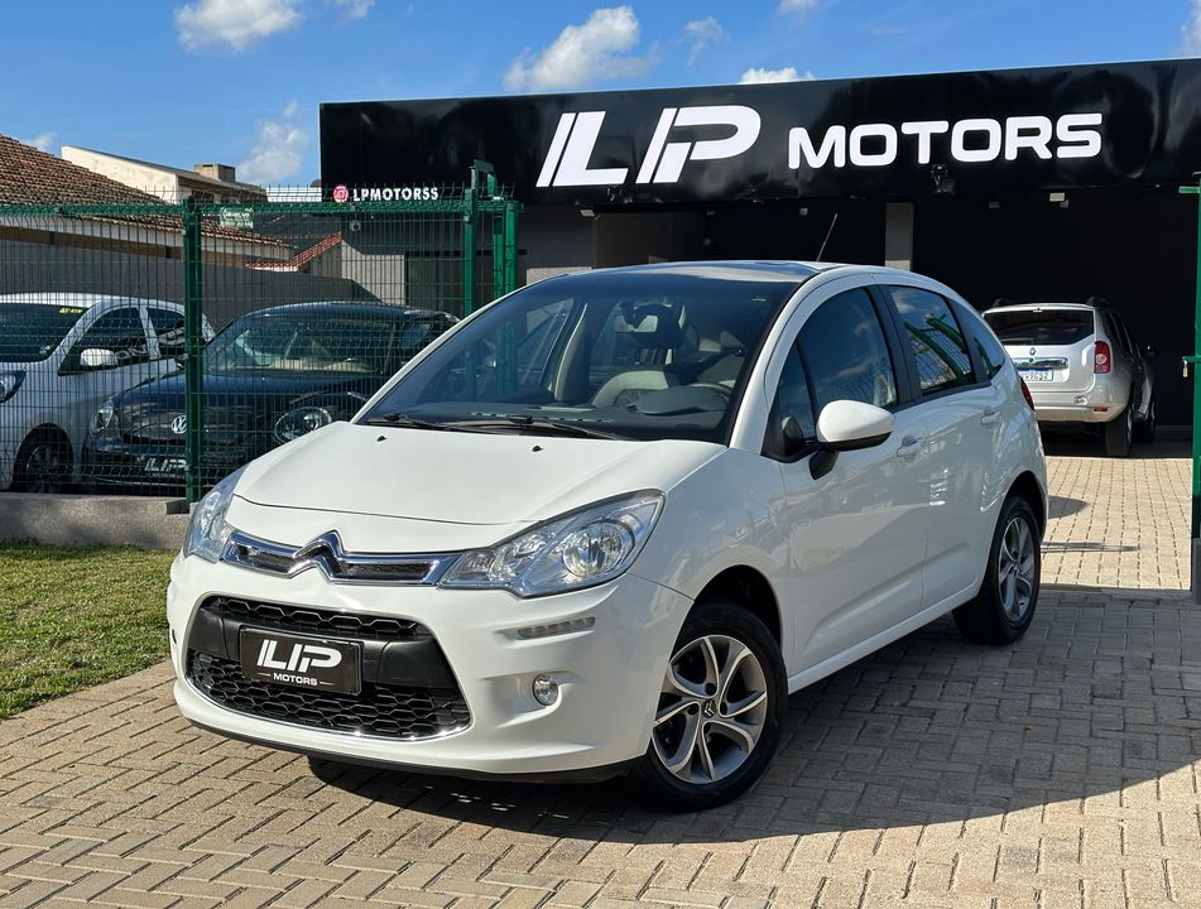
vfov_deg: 30.4
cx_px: 600
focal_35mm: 48
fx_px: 1671
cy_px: 454
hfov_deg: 39.5
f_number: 1.78
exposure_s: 1/3731
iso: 64
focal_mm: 6.86
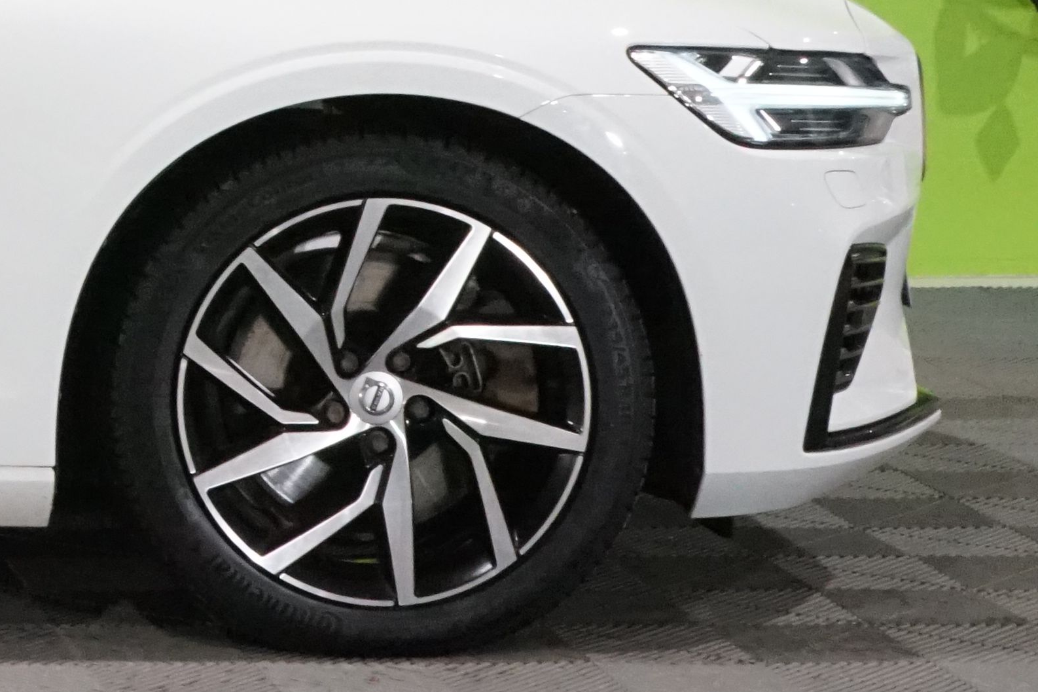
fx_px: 4036
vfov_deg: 9.6
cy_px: -251
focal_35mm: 140
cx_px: -878
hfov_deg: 13.1
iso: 6400
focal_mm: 37
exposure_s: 1/25
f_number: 20
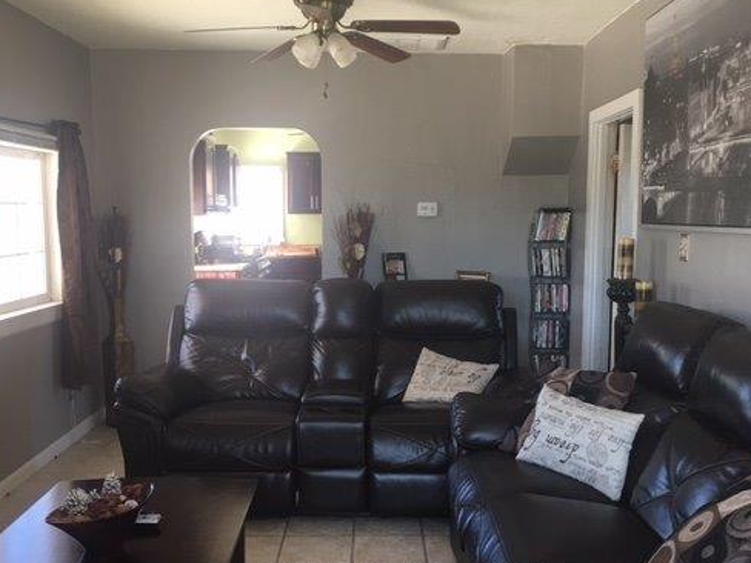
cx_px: 380
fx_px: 824
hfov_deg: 49.0
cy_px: 303
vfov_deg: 37.7
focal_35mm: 38
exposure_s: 1/15
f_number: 2.2
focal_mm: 4.15
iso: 32
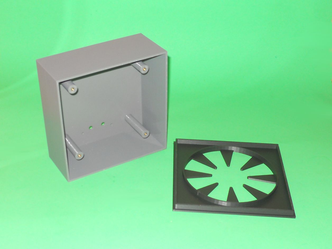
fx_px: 269
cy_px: 124
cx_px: 166
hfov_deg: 63.4
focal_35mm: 28
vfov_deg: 49.8
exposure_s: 1/25
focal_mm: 5
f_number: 2.7
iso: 80
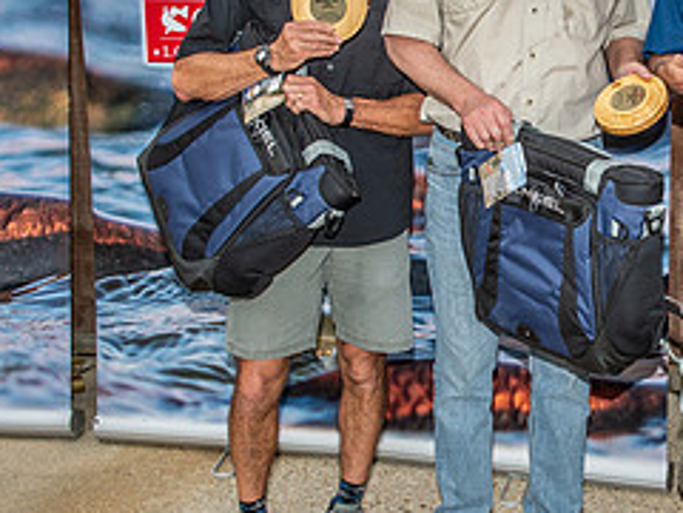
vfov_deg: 20.4
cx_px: 626
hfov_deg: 26.1
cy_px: 180
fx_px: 1421
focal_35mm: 72
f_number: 6.3
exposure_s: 1/200
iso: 160
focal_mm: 31
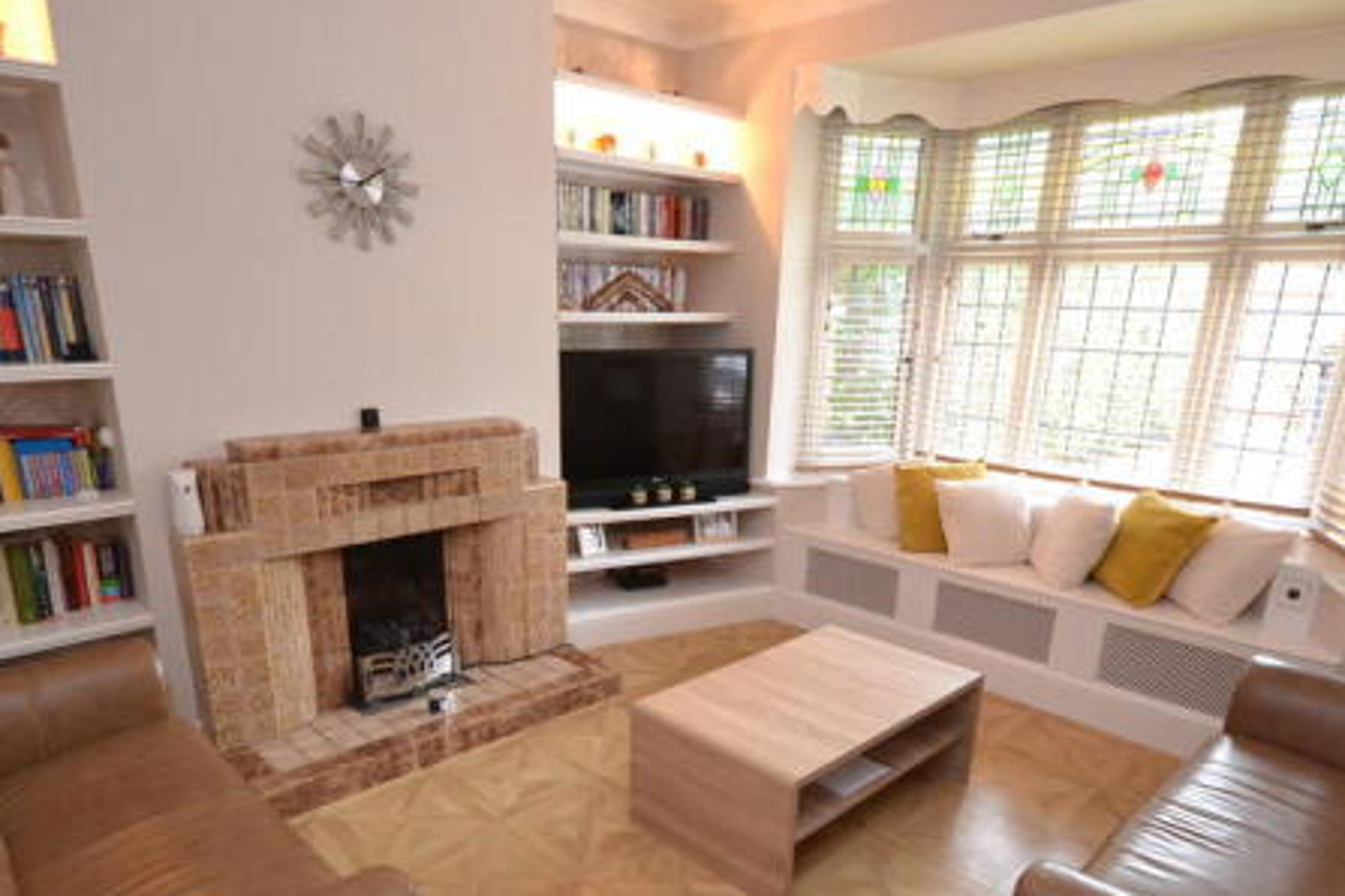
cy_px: 603
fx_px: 822
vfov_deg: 55.9
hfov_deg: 78.6
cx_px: 672
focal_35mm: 22
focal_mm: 10
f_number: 4
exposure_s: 1/60
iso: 1800
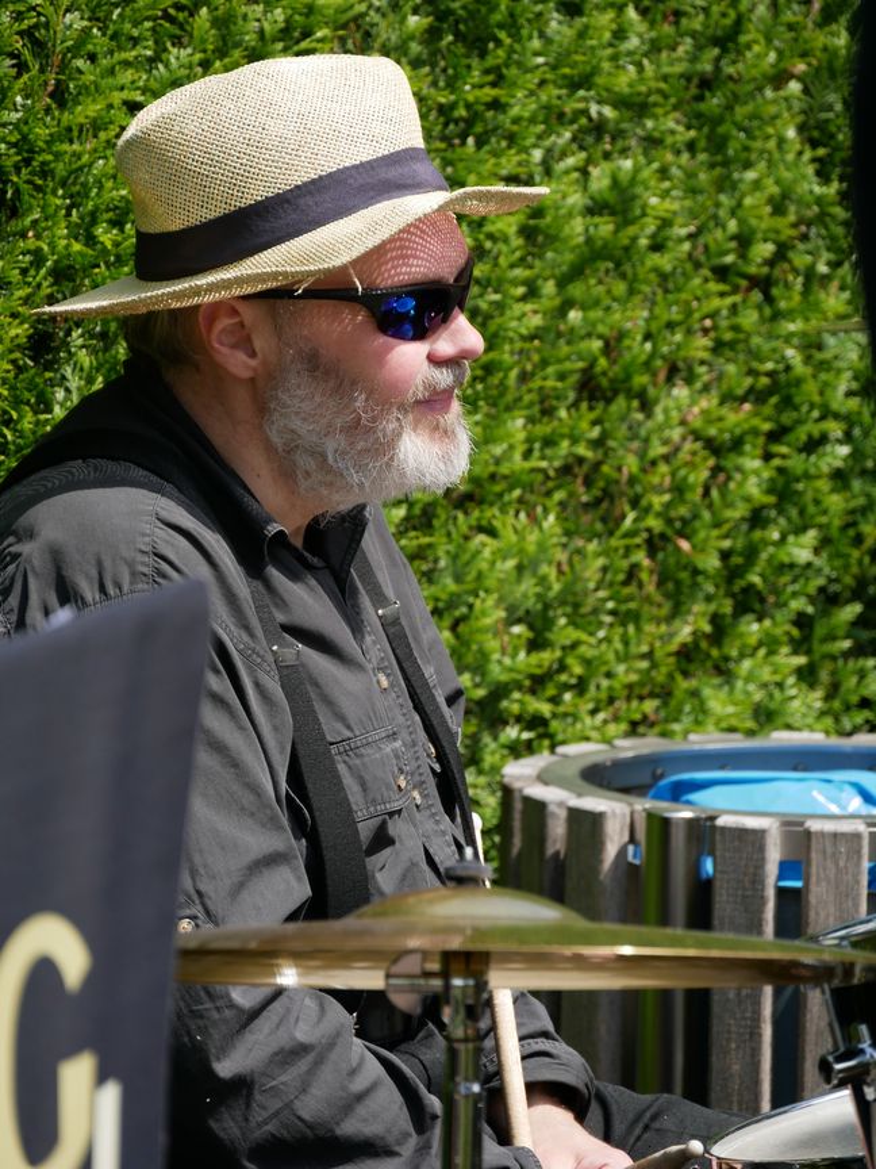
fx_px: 8435
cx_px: 438
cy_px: 584
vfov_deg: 7.9
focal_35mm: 250
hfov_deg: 5.9
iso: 200
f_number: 5.5
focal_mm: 125
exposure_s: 1/500
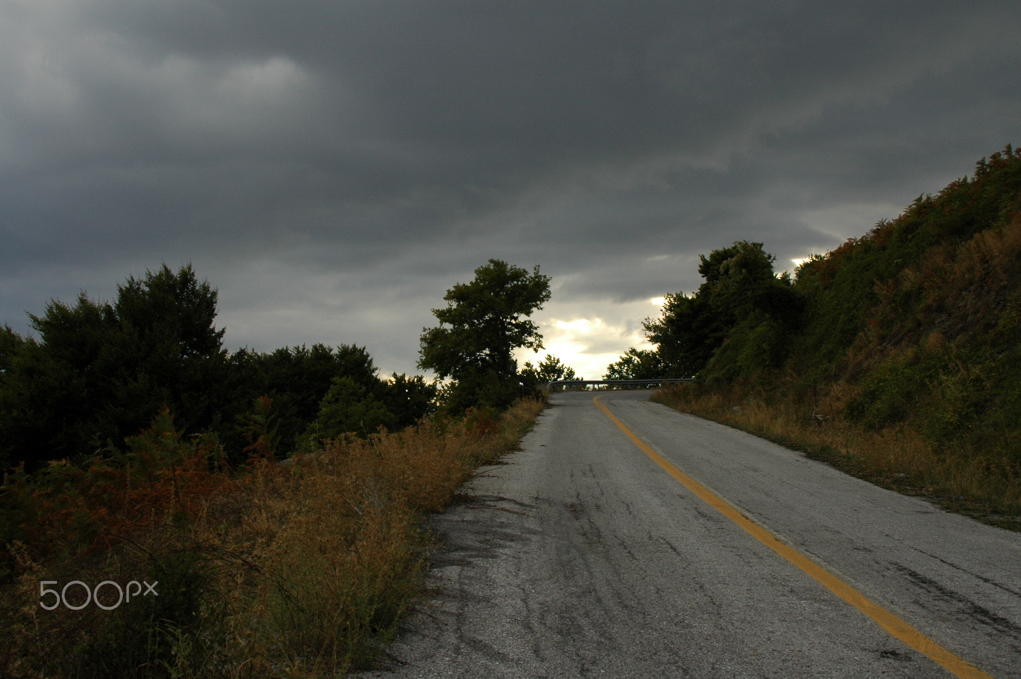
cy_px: 340
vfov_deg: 31.8
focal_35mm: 42
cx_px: 510
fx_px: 1190
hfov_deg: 46.4
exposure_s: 1/200
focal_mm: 28
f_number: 7.1
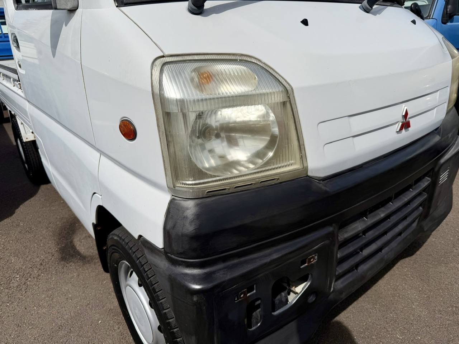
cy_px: 172
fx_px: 318
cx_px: 230
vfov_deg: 56.8
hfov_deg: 71.6
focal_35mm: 24
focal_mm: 6.76
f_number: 1.78
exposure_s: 1/14286
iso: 80
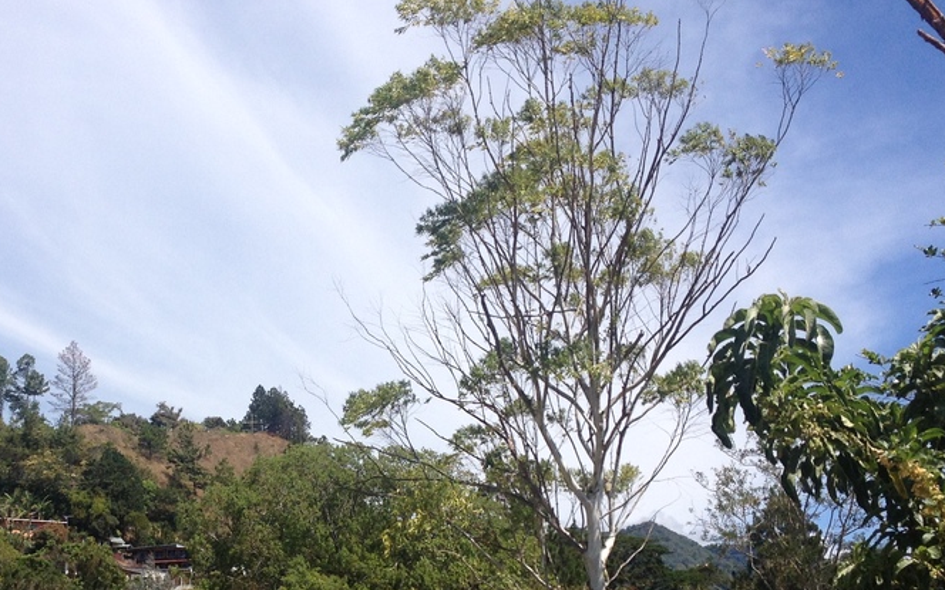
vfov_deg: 19.2
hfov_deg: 30.4
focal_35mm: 67
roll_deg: +0.8
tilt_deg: +7.9
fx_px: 1726
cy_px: 479
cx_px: 300
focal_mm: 4.28
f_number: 2.4
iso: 50
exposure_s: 1/1905
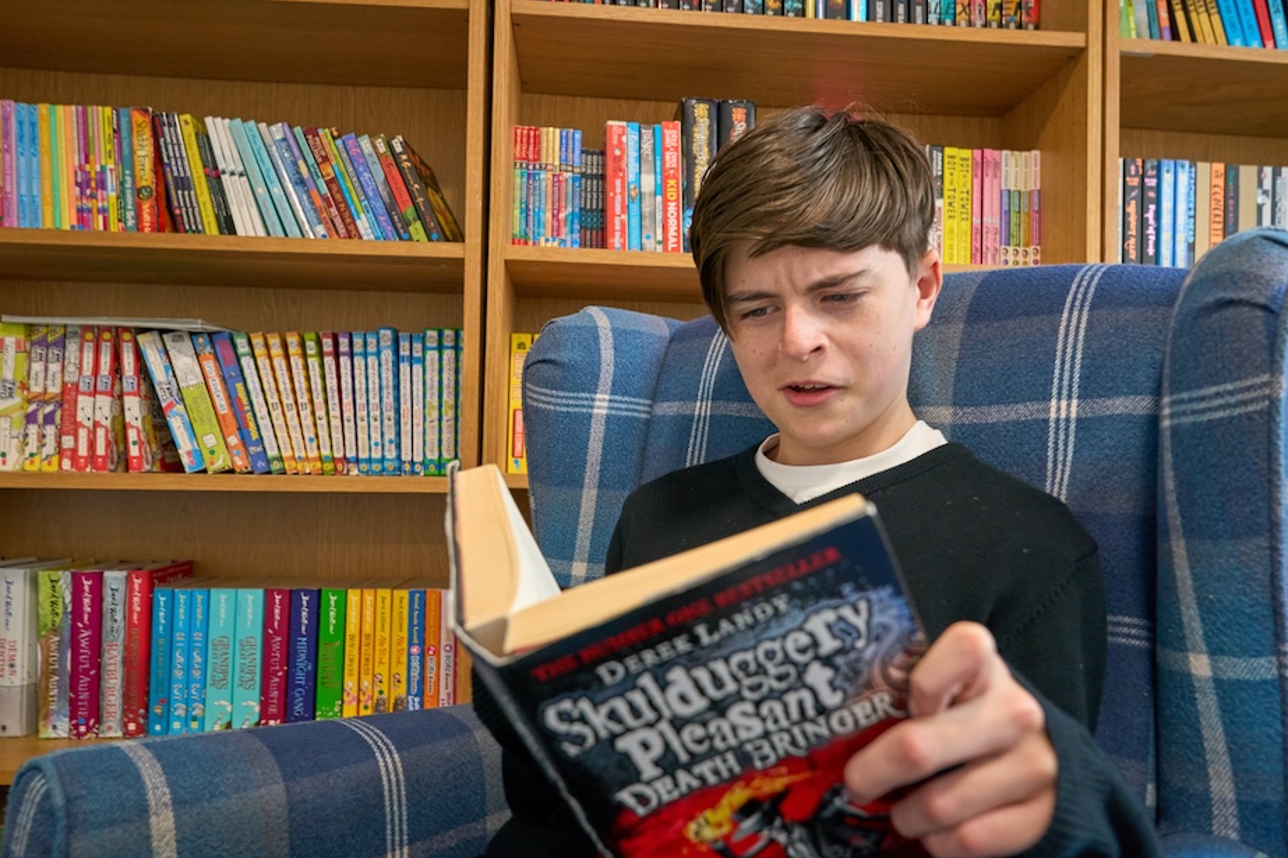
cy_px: 436
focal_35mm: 26
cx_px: 664
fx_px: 930
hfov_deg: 69.4
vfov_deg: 49.5
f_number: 4.5
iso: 2000
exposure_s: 1/100
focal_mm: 24
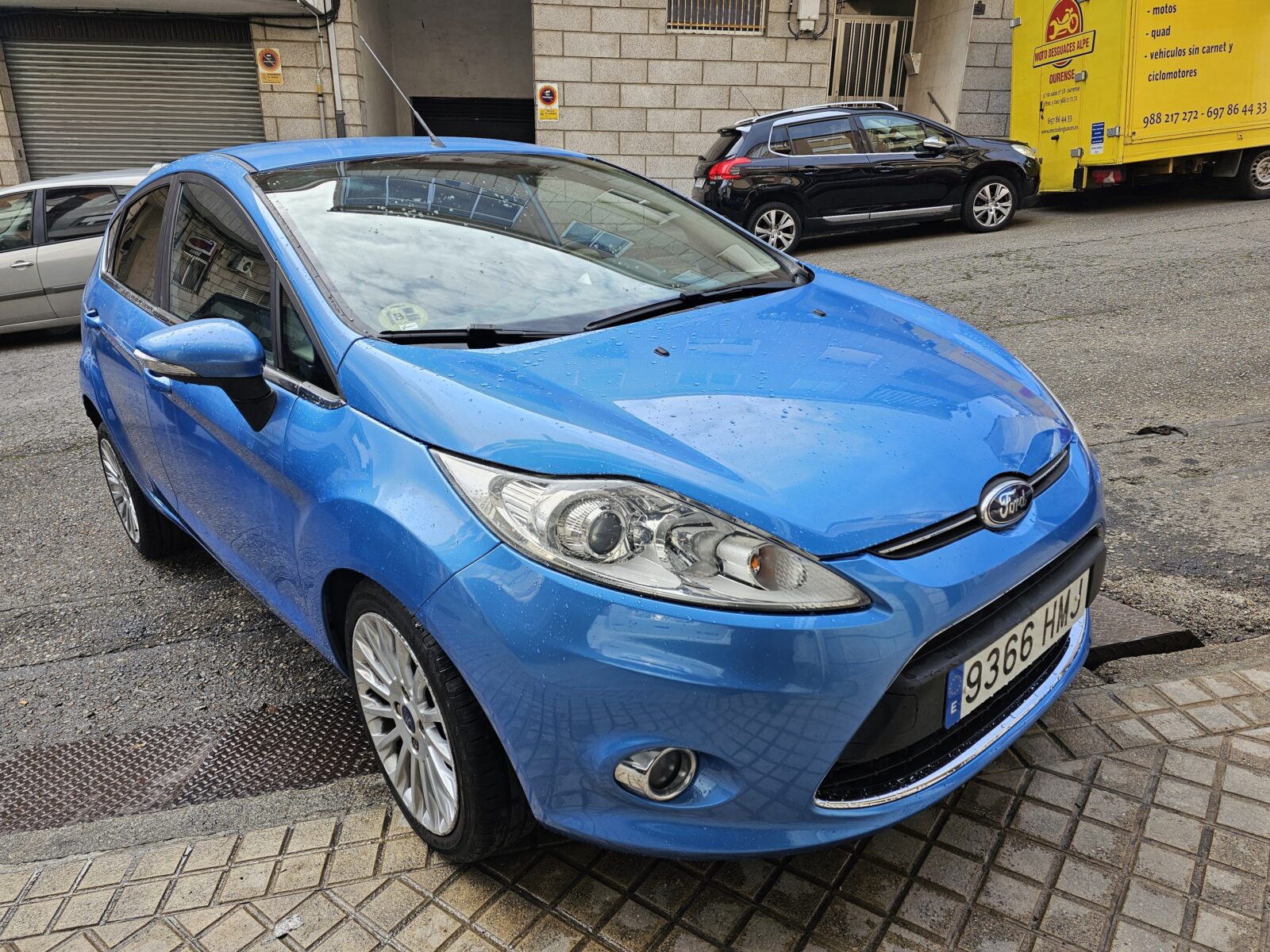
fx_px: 844
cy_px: 476
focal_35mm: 23
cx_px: 635
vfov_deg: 58.9
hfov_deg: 73.9
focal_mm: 6.3
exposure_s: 1/180
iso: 16
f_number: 1.7
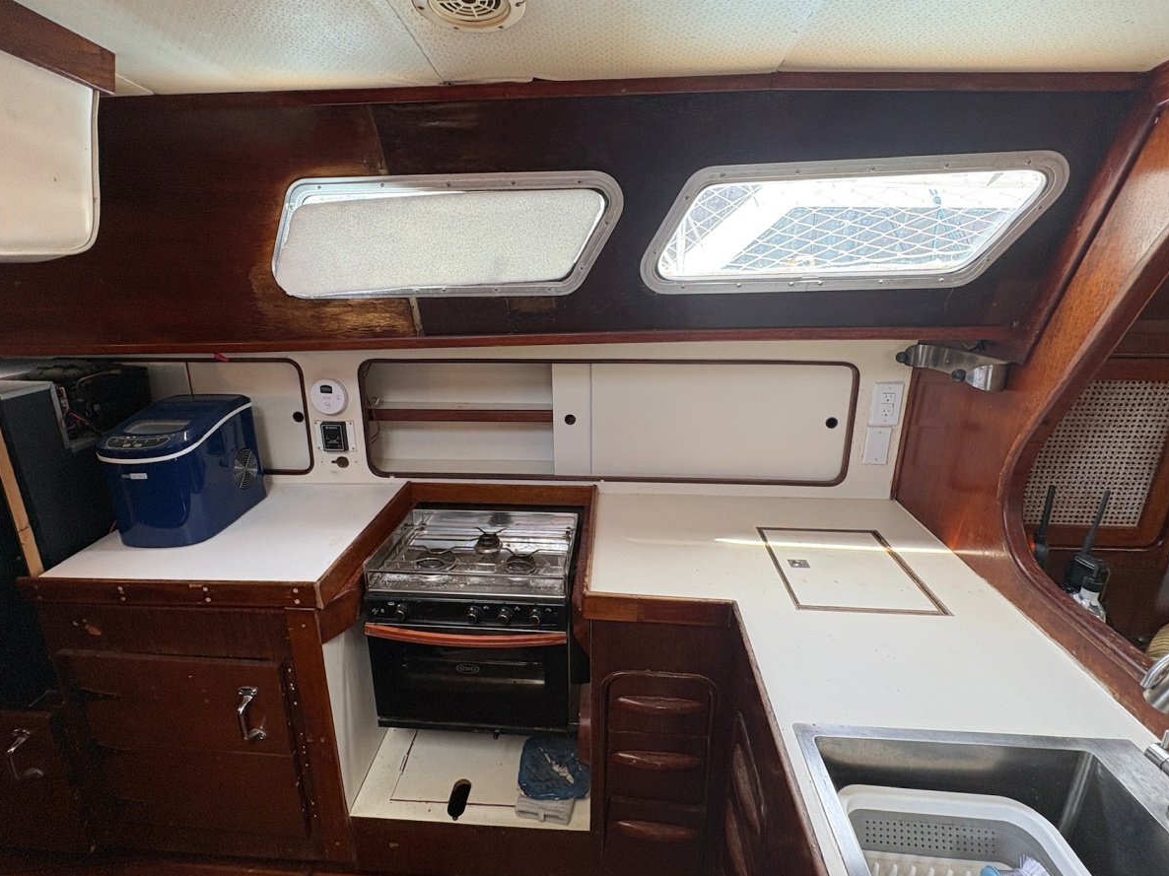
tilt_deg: -15.1
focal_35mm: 17
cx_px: 574
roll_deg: +0.5
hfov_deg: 91.0
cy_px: 422
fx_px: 574
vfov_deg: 74.7
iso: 100
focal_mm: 2.22
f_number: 2.2
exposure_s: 1/99
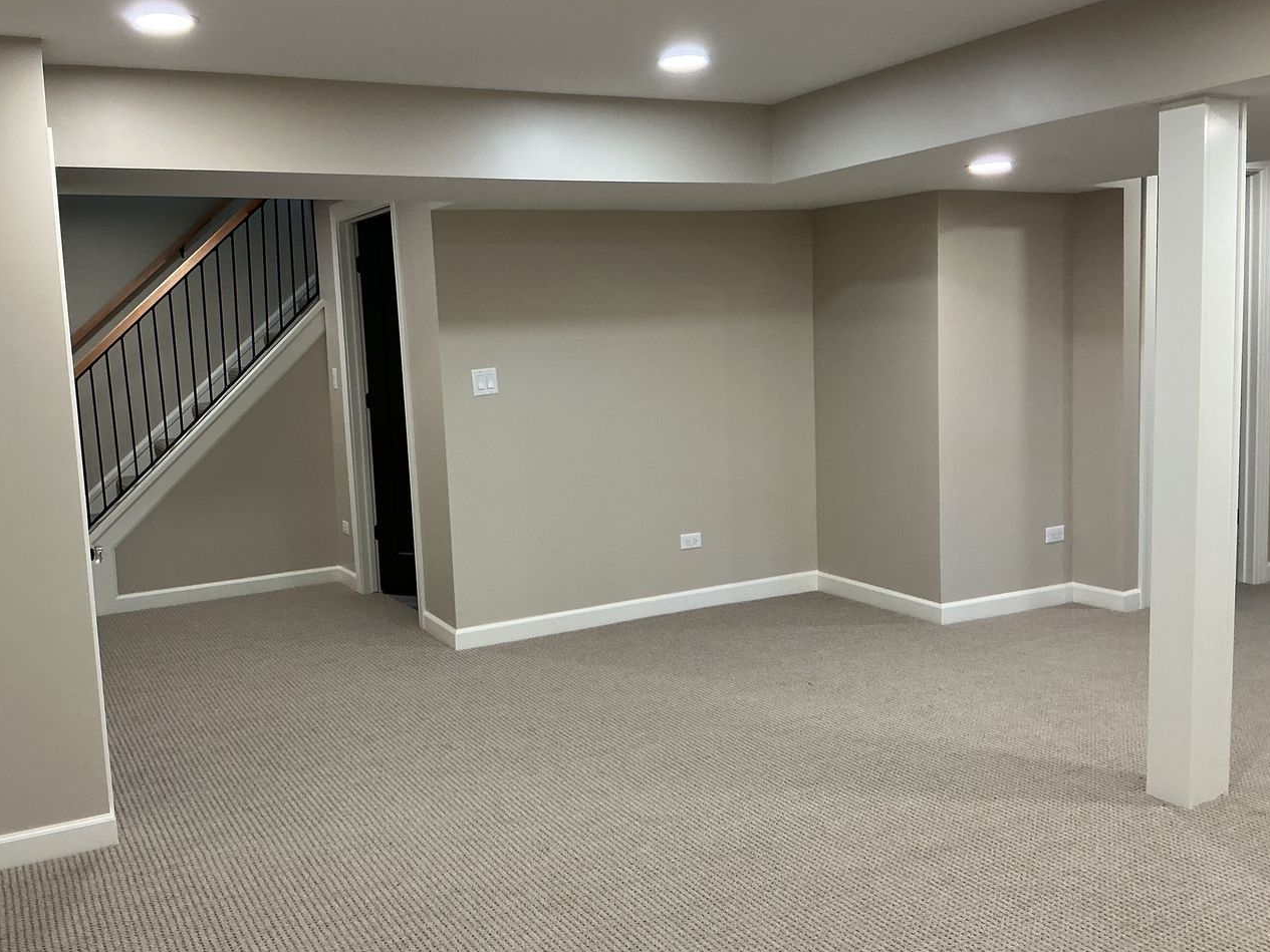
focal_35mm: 33
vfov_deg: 43.0
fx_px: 1211
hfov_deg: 55.3
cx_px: 591
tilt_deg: -6.7
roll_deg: +2.6
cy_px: 485
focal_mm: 3
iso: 80
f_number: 1.8
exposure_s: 1/60
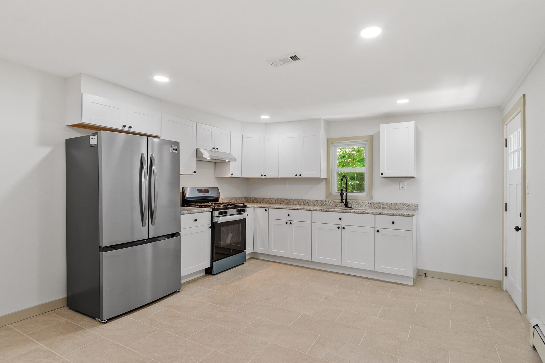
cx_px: 272
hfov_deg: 90.0
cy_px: 182
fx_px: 272
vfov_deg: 67.4
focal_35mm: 18
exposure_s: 1/4
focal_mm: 12
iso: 400
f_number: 7.1
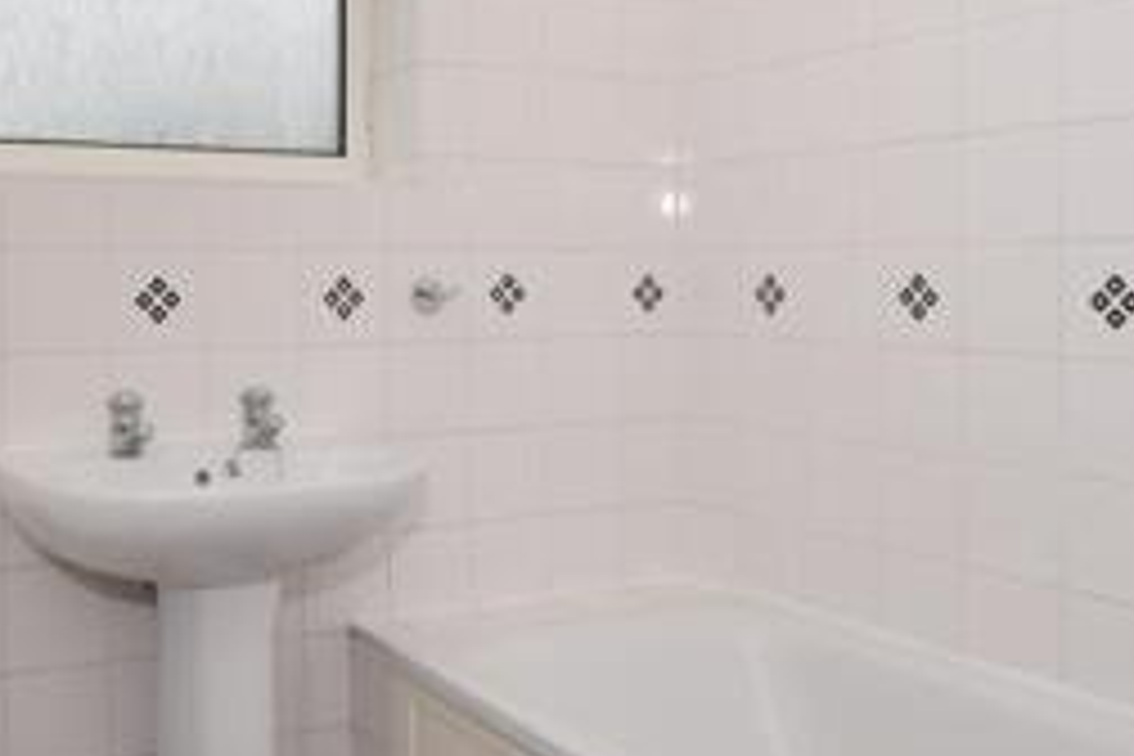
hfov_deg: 48.7
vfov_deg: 34.0
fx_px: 1228
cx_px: 374
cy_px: 277
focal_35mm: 39
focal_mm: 10
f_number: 7.1
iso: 200
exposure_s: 1/125
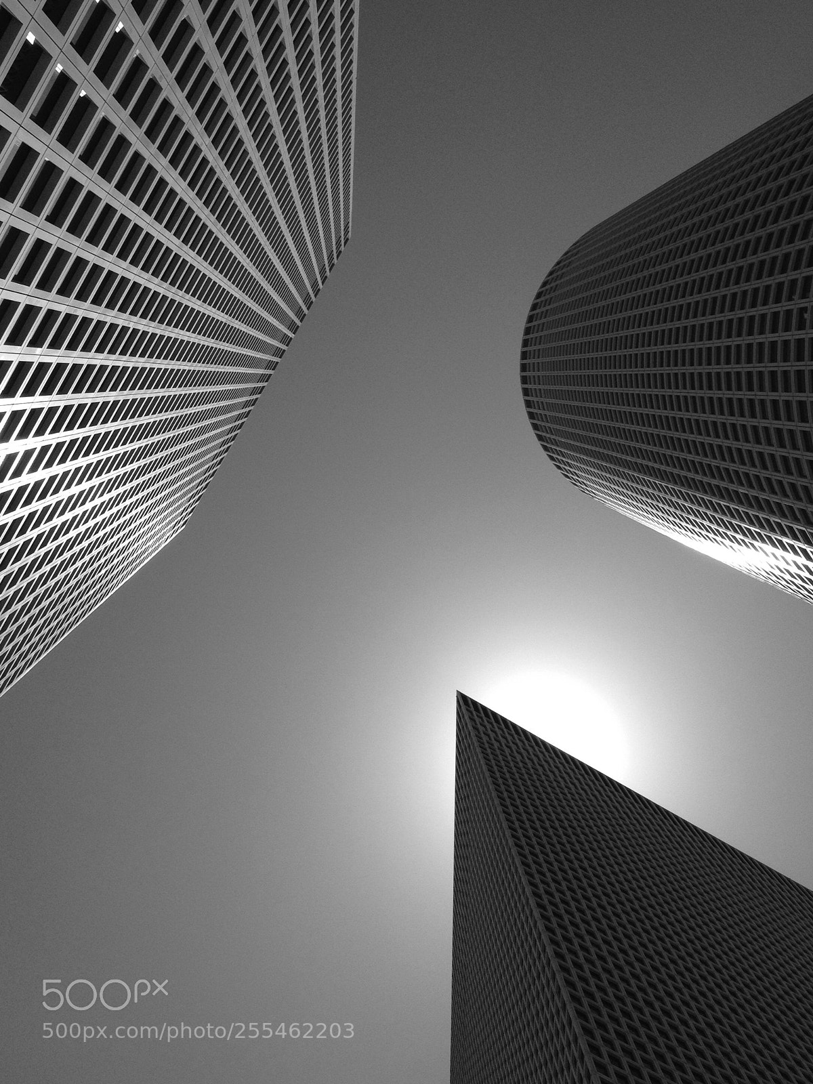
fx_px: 1096
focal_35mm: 35
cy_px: 542
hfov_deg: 40.7
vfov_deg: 52.6
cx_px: 406
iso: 50
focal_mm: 4.28
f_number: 2.4
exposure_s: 1/6135
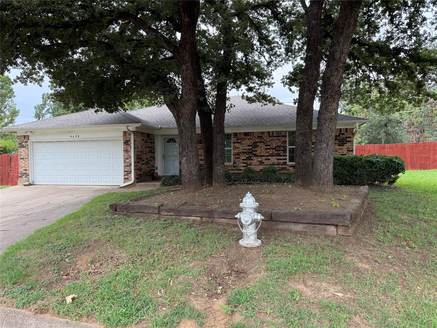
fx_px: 303
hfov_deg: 71.6
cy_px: 164
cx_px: 218
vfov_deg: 56.8
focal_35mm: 24
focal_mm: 6.76
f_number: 1.78
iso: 100
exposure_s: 1/888
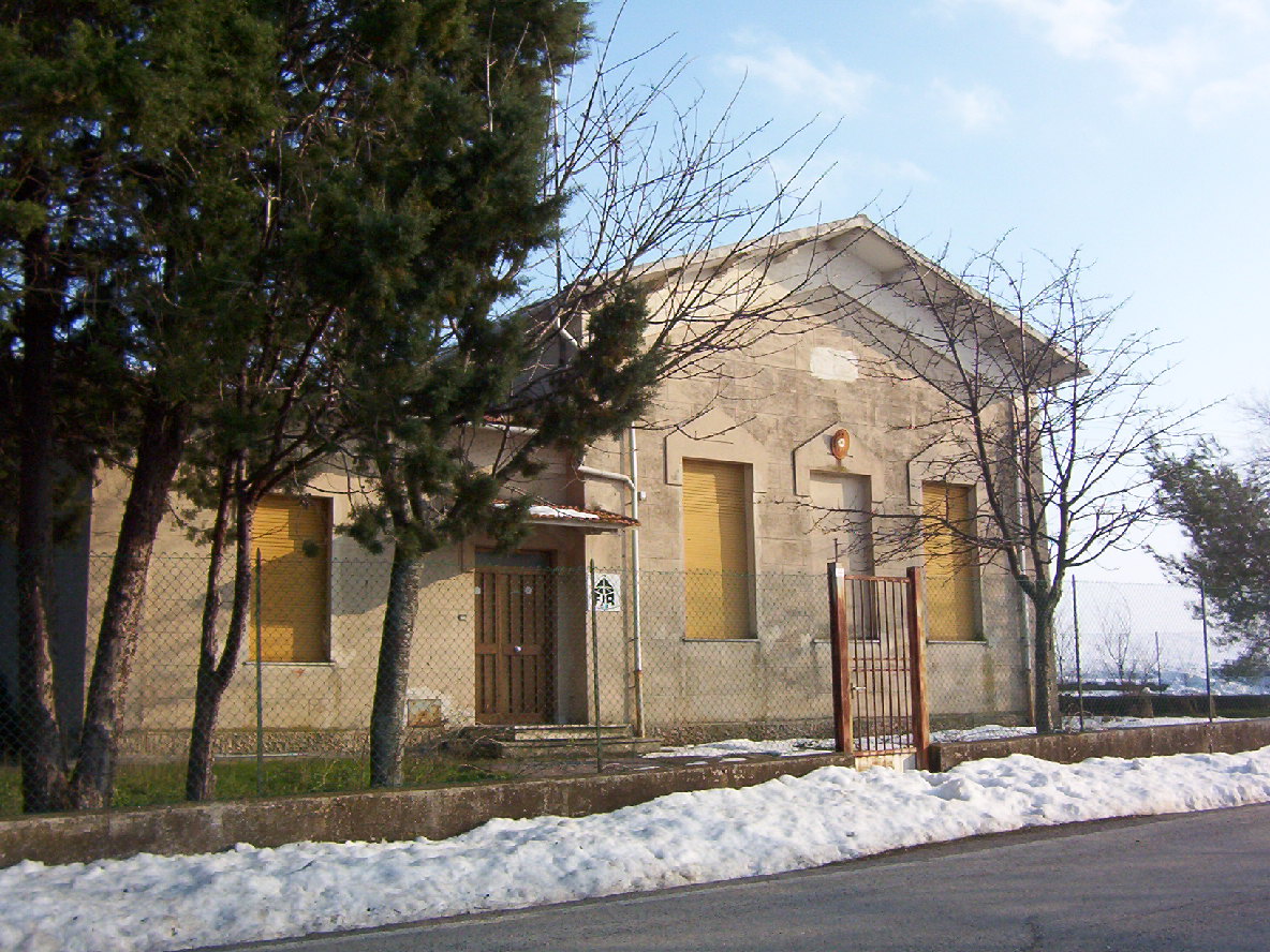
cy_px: 476
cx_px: 635
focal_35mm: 36
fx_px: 1321
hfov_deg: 51.4
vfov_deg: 39.7
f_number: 5.24
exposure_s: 1/503
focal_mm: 5.54
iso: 100
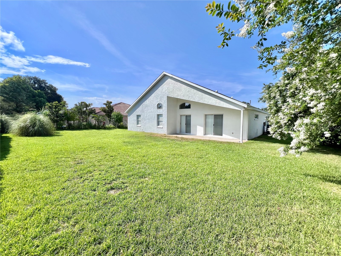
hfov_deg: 106.2
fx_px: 128
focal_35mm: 13
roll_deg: +0.0
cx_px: 170
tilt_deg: -3.1
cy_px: 128
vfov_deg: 89.9
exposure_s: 1/2538
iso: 32
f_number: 1.8
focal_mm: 1.57
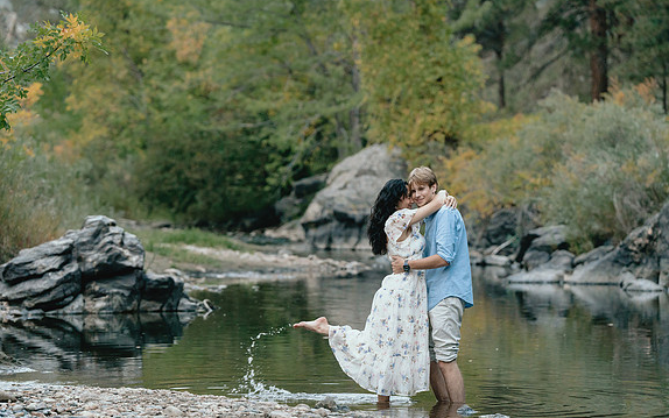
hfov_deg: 14.9
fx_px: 2553
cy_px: 208
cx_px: 336
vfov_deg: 9.4
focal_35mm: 140
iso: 1000
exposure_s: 1/200
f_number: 3.5
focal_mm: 136
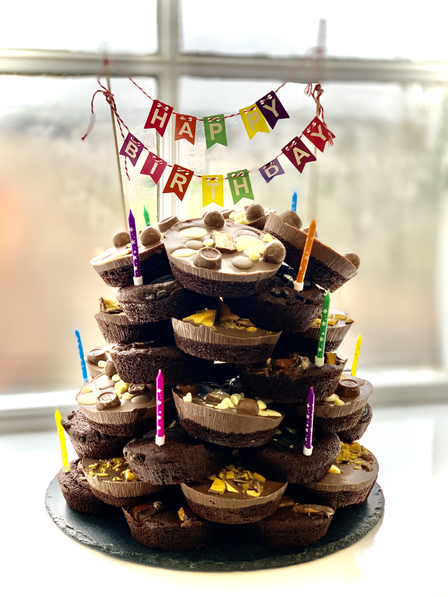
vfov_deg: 36.8
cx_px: 224
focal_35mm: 52
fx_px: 897
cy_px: 298
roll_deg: -0.8
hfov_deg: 28.0
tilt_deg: -9.6
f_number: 2.4
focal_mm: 6
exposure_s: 1/117
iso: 16
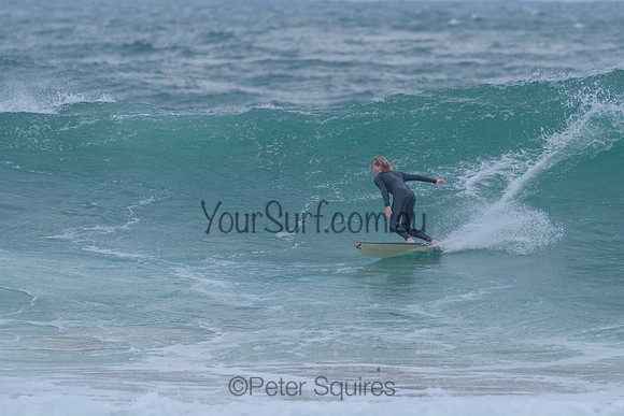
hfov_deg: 3.4
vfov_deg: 2.2
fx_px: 10620
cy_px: 164
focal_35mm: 613
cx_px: 341
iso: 900
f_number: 5.6
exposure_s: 1/2000
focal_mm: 500
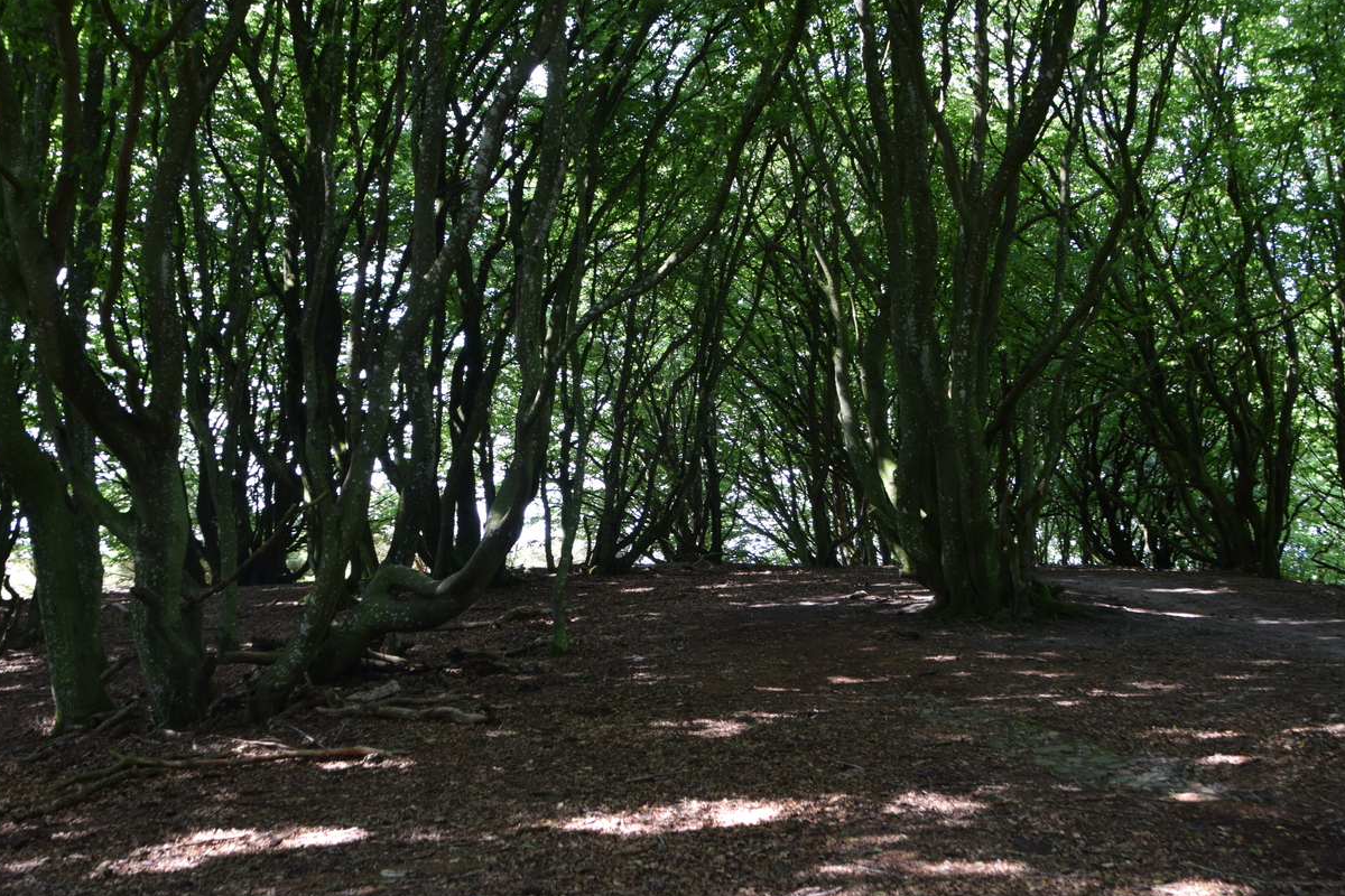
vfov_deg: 36.9
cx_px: 666
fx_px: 1345
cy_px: 413
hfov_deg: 53.1
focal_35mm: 36
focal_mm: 18
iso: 400
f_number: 5
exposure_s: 1/100
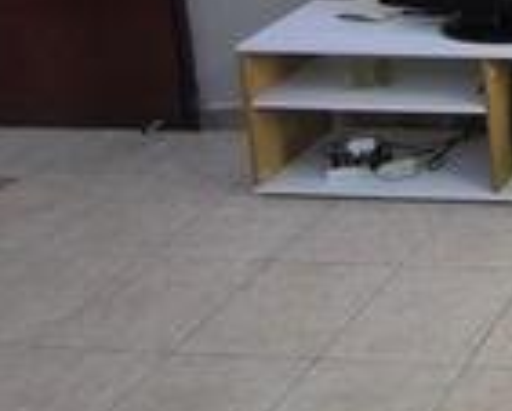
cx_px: 897
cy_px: -204
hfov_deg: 20.1
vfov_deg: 19.0
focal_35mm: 71
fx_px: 1077
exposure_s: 1/50
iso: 100
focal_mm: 1.65
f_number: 2.2
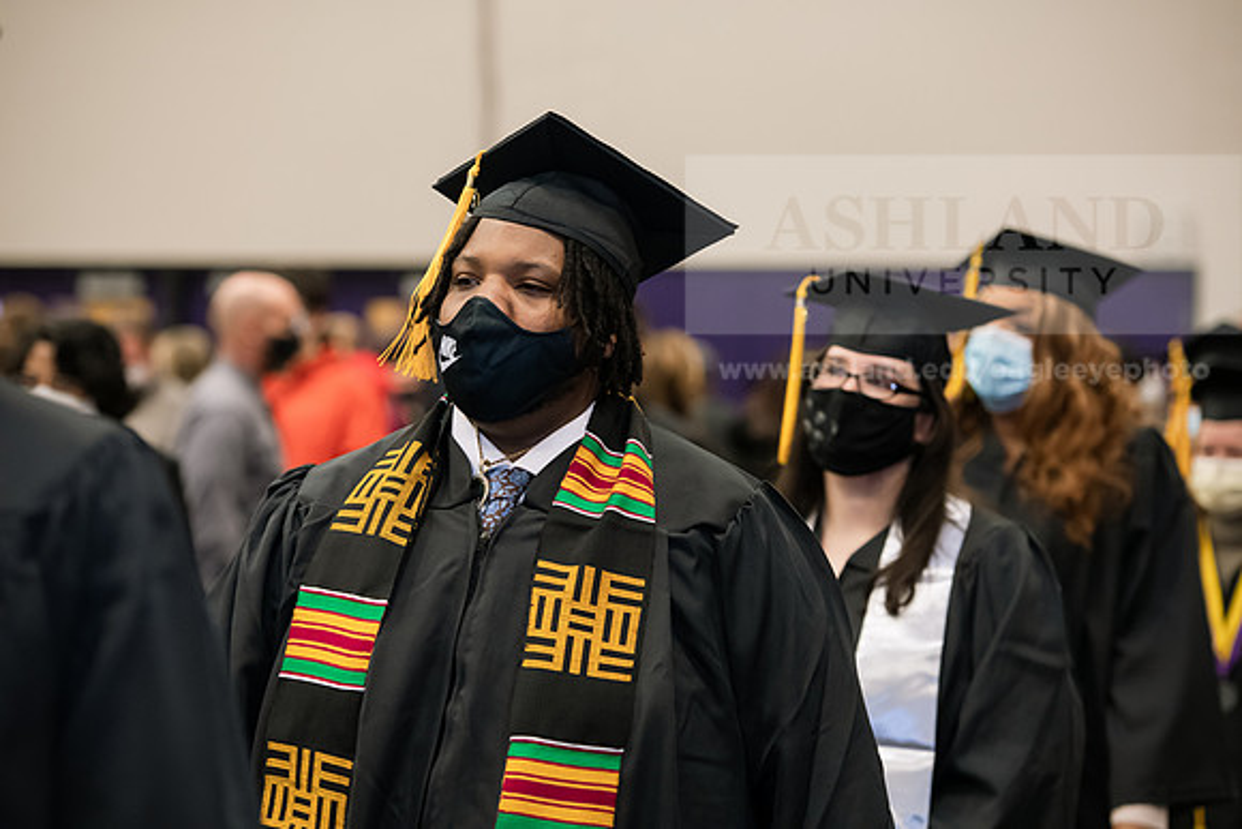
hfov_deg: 17.1
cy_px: 414
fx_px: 4141
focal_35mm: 120
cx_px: 621
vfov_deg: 11.4
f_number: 3.5
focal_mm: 120
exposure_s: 1/200
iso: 1600
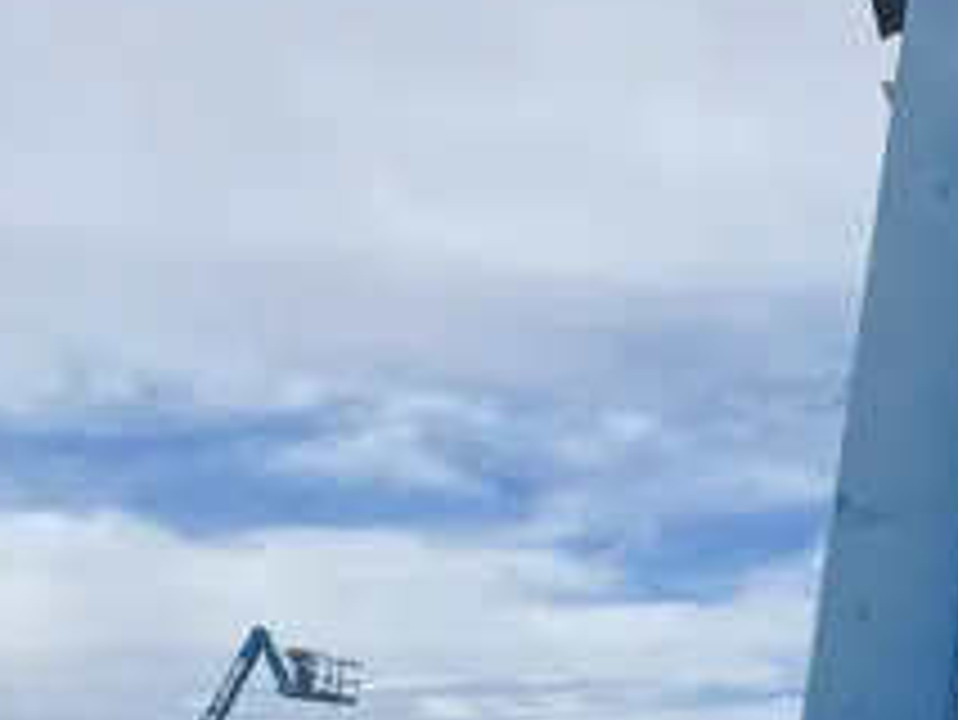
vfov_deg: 20.5
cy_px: 866
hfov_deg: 26.8
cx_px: 1034
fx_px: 1855
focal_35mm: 67
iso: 32
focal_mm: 4.2
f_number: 1.6
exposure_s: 1/5556
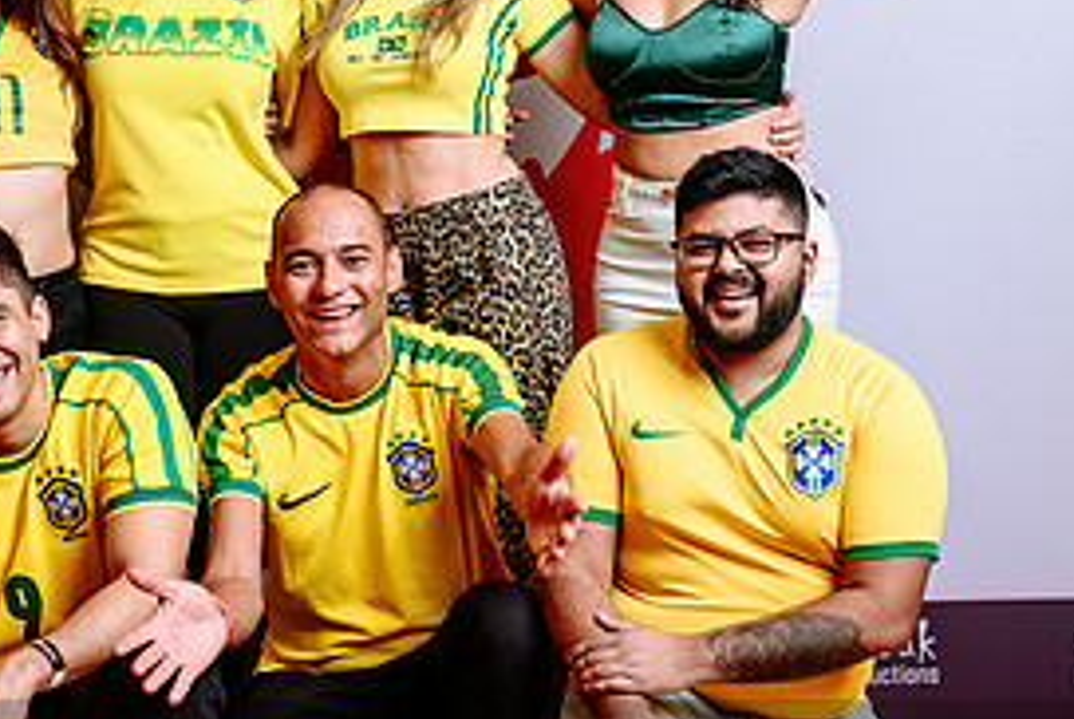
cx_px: 355
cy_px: 298
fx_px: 2091
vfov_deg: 19.5
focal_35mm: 70
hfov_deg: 28.6
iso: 200
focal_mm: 31
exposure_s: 1/160
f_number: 2.8
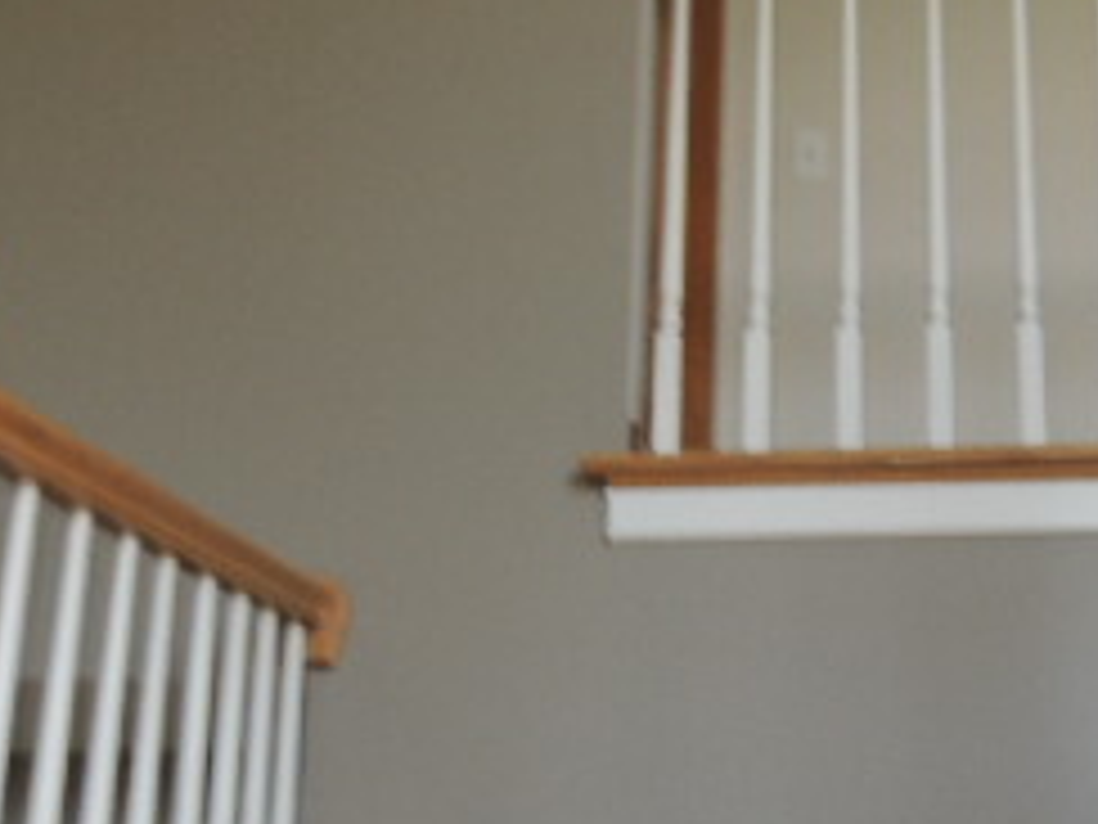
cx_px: 828
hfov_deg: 30.2
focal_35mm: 63
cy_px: 594
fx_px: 1998
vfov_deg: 23.1
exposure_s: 1/50
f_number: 2.8
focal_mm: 4.3
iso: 100
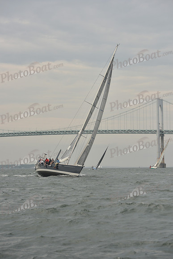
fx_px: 648
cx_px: 86
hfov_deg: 15.2
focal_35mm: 90
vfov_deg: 22.6
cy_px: 130
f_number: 5.6
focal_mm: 90
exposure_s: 1/500
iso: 250
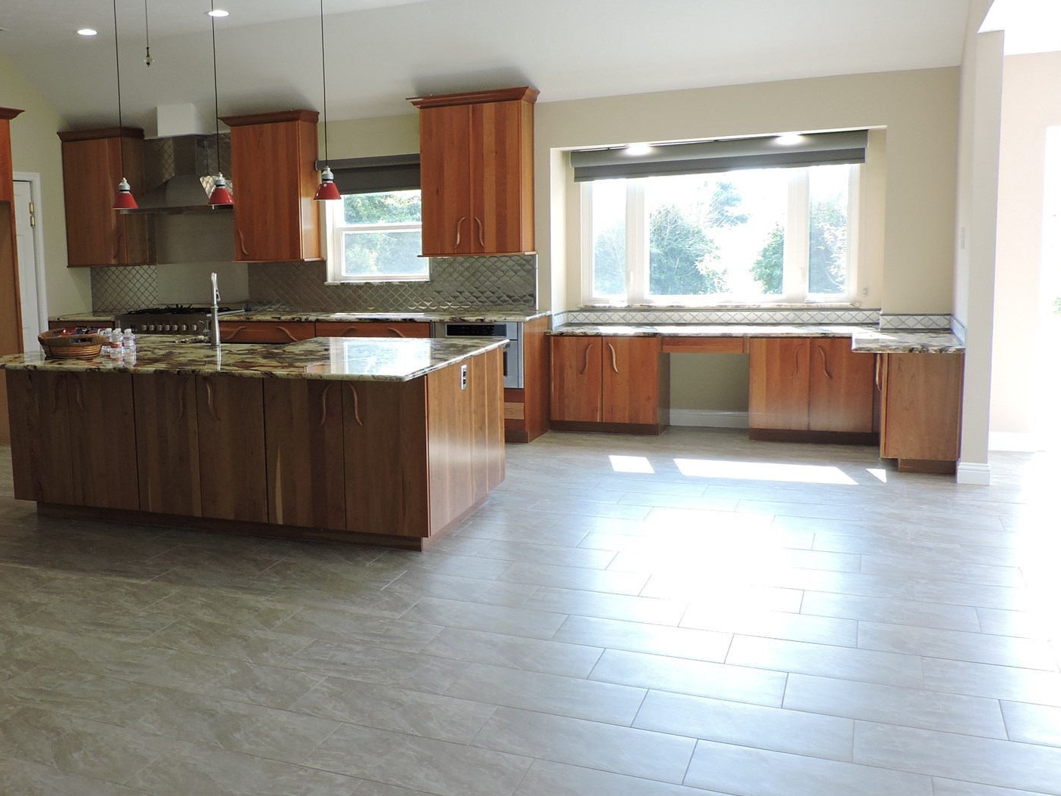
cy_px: 378
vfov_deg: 40.7
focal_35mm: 35
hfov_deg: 51.1
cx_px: 310
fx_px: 1073
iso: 100
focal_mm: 4.3
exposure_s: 1/50
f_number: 3
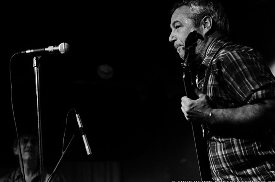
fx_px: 854
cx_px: 136
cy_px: 90
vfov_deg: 12.2
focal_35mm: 112
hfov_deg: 18.3
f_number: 2.8
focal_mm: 70
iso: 2000
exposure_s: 1/60
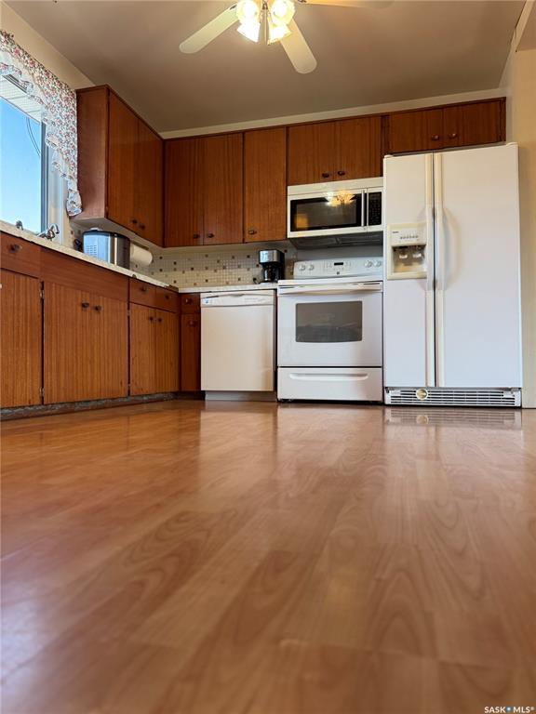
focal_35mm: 24
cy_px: 357
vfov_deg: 71.6
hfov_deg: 56.8
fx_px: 495
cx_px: 268
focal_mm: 6.76
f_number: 1.78
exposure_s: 1/120
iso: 160
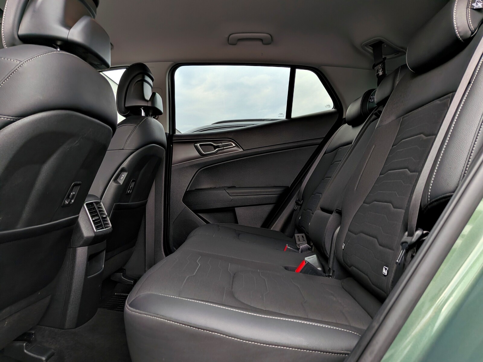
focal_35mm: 24
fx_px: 335
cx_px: 242
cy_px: 181
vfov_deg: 56.8
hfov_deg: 71.6
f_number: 1.7
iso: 30
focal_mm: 4.53
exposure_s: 1/95.8
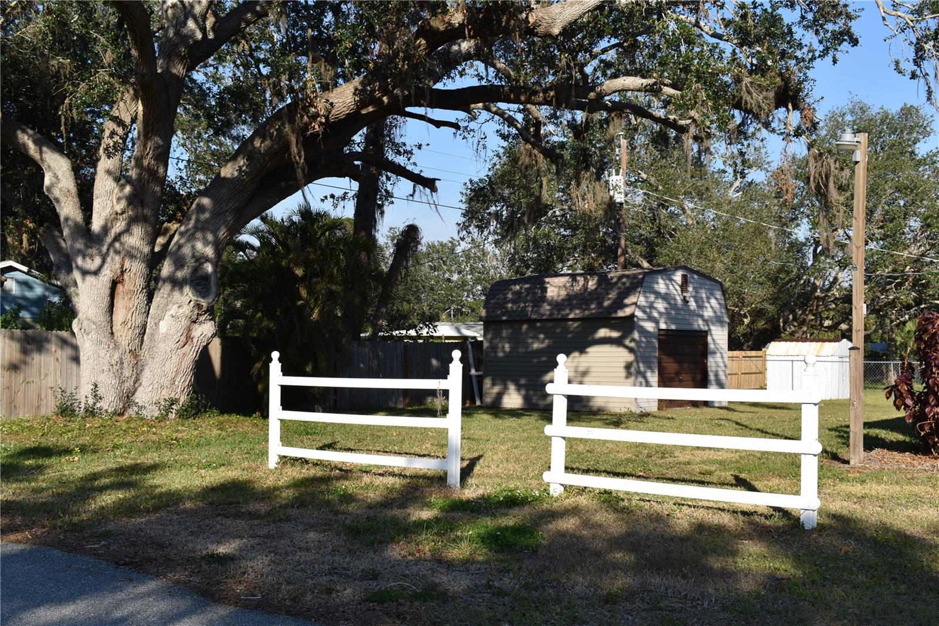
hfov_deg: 51.3
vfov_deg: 35.5
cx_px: 470
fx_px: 978
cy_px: 313
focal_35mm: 38
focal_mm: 25
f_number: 8
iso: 100
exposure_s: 1/250
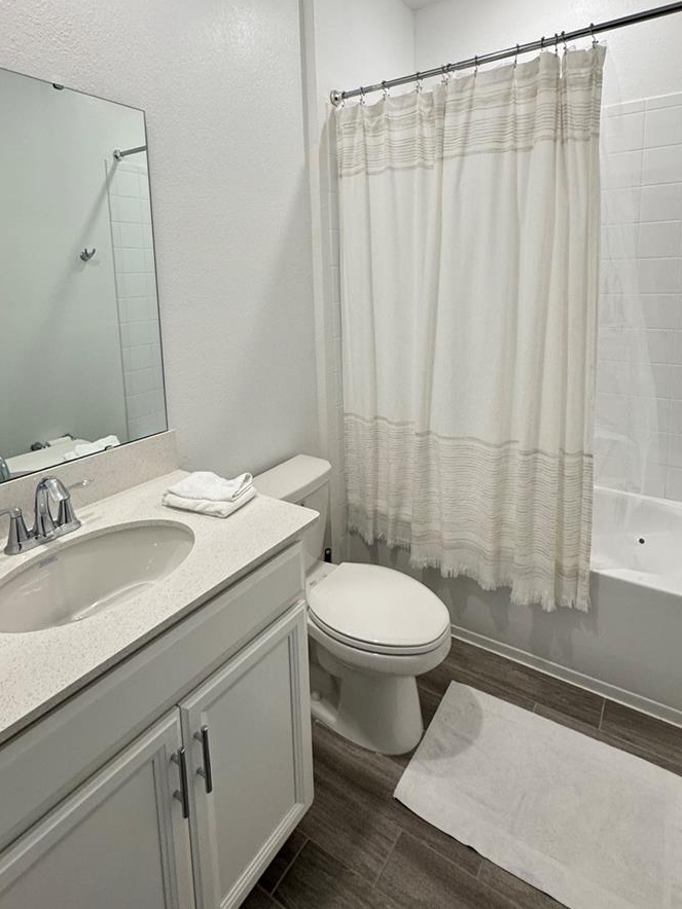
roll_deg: +2.0
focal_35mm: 19
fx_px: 499
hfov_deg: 68.7
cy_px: 342
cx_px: 355
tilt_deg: -8.2
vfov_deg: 83.1
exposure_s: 1/120
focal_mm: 2.22
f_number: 2.2
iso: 250
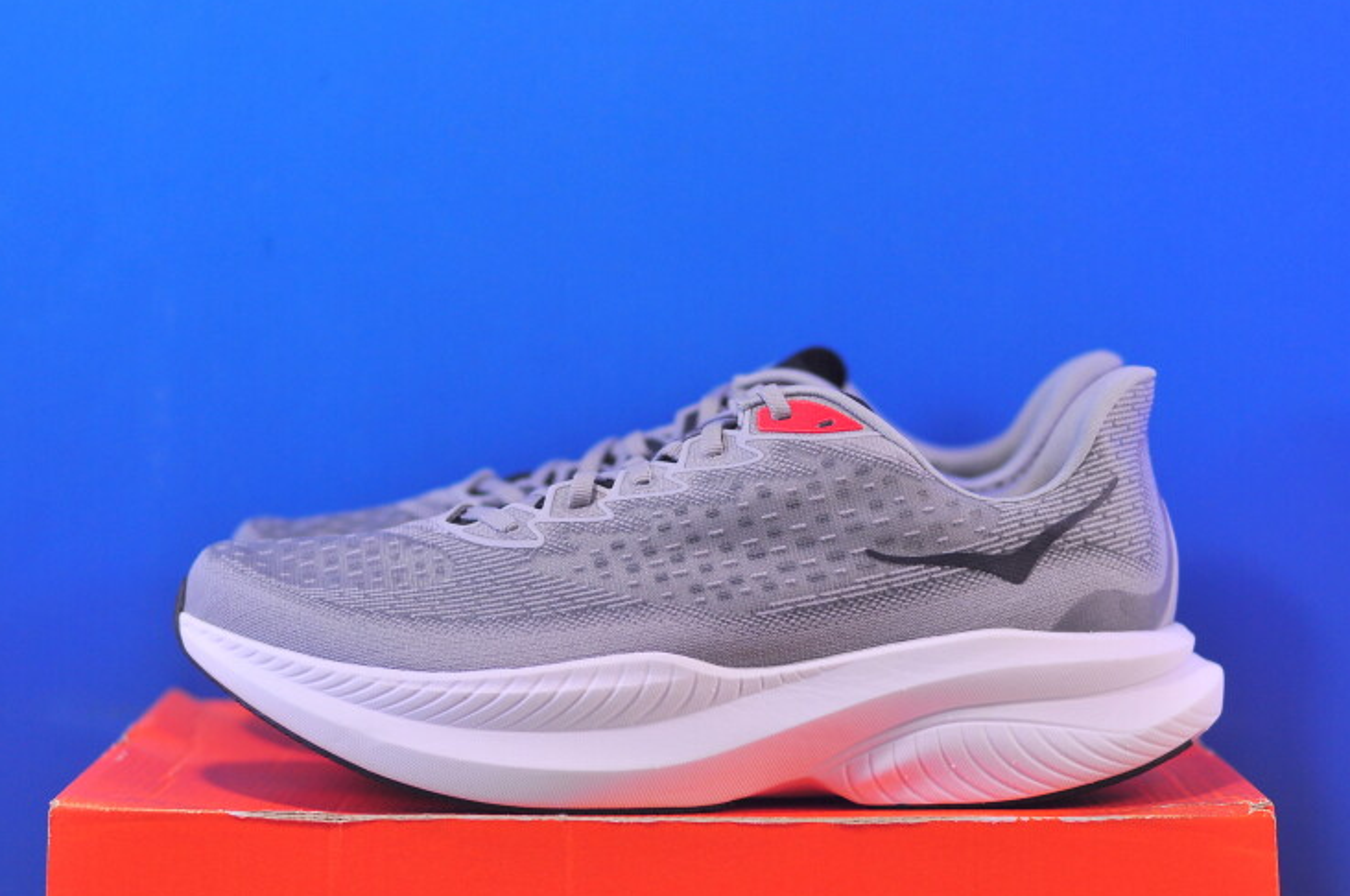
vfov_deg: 16.6
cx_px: 647
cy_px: 421
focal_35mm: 82
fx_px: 3071
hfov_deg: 24.8
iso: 250
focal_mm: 50
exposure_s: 1/320
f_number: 2.5
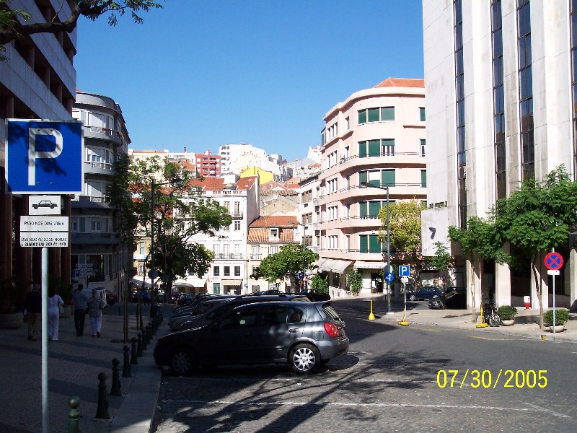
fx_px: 633
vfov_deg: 37.7
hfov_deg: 49.0
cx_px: 288
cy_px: 216
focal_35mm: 38
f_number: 4.8
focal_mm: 8
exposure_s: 1/700
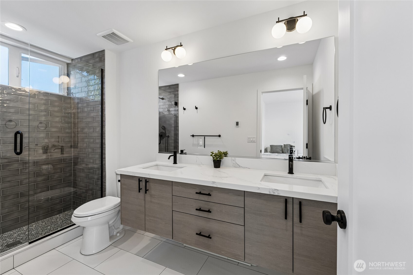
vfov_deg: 77.3
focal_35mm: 15
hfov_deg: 100.4
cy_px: 138
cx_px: 206
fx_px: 172
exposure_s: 1/15
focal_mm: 10
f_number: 9
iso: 250
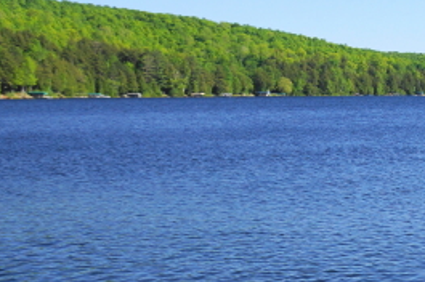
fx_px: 1203
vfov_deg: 13.4
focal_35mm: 102
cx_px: 733
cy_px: 122
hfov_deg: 17.0
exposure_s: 1/100
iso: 100
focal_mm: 18
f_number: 9
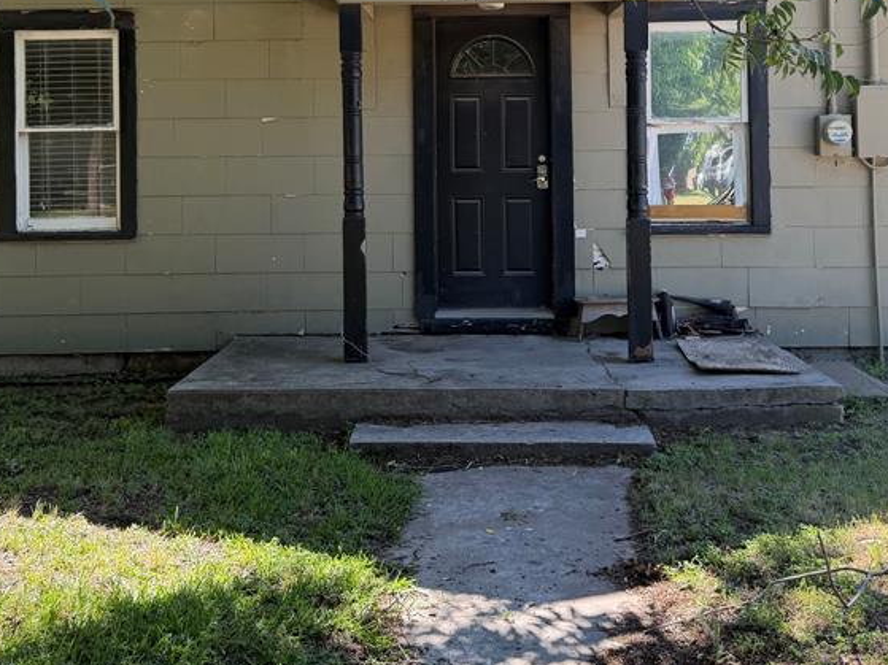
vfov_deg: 31.9
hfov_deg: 43.0
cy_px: 129
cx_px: 435
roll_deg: +0.6
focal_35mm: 44
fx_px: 1128
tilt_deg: +0.3
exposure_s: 1/571
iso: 100
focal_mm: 6.76
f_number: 1.78
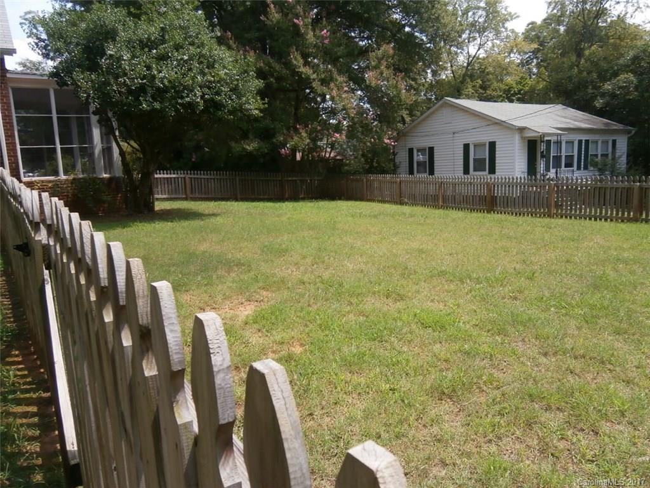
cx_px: 325
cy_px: 244
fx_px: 488
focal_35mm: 26
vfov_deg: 53.1
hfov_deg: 67.3
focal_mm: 4.7
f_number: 2.8
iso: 80
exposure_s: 1/640
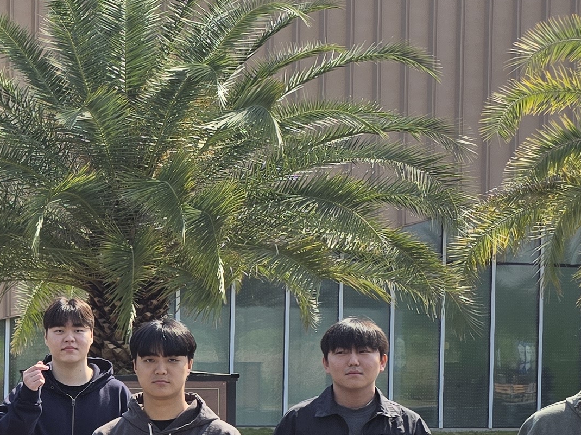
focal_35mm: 86
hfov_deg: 20.5
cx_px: -206
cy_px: 373
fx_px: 1443
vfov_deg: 17.0
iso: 12
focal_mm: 6.3
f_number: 1.7
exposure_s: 1/788
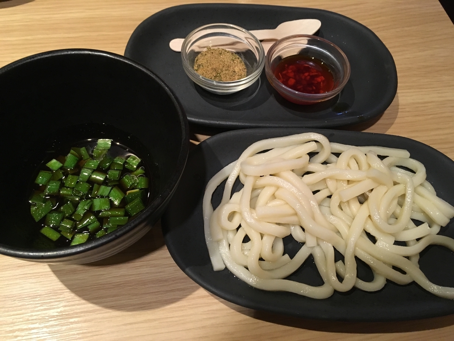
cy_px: 170
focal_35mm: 29
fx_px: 380
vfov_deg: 48.2
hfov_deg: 61.7
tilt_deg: -59.2
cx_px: 227
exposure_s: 1/30
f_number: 2.2
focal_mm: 4.15
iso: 160
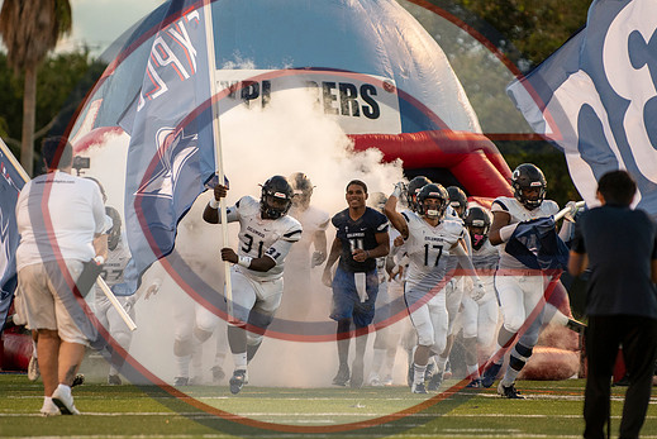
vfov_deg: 4.1
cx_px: 306
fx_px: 6119
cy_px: 204
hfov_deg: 6.1
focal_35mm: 335
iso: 1600
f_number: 2.8
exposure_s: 1/1600
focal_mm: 200
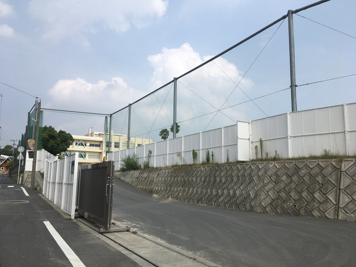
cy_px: 134
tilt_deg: +9.5
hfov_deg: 61.7
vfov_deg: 48.2
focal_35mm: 29
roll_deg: -1.2
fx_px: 298
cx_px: 178
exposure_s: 1/1972
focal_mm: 4.15
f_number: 2.2
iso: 25
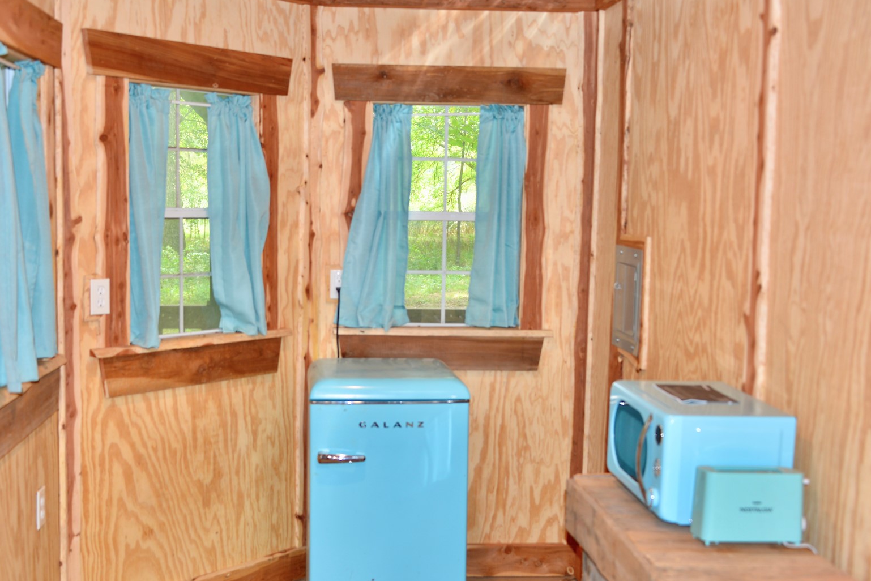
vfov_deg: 29.9
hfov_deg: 43.5
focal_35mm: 45
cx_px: 381
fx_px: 1089
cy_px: 314
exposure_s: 1/60
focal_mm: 34
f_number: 3.8
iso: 320
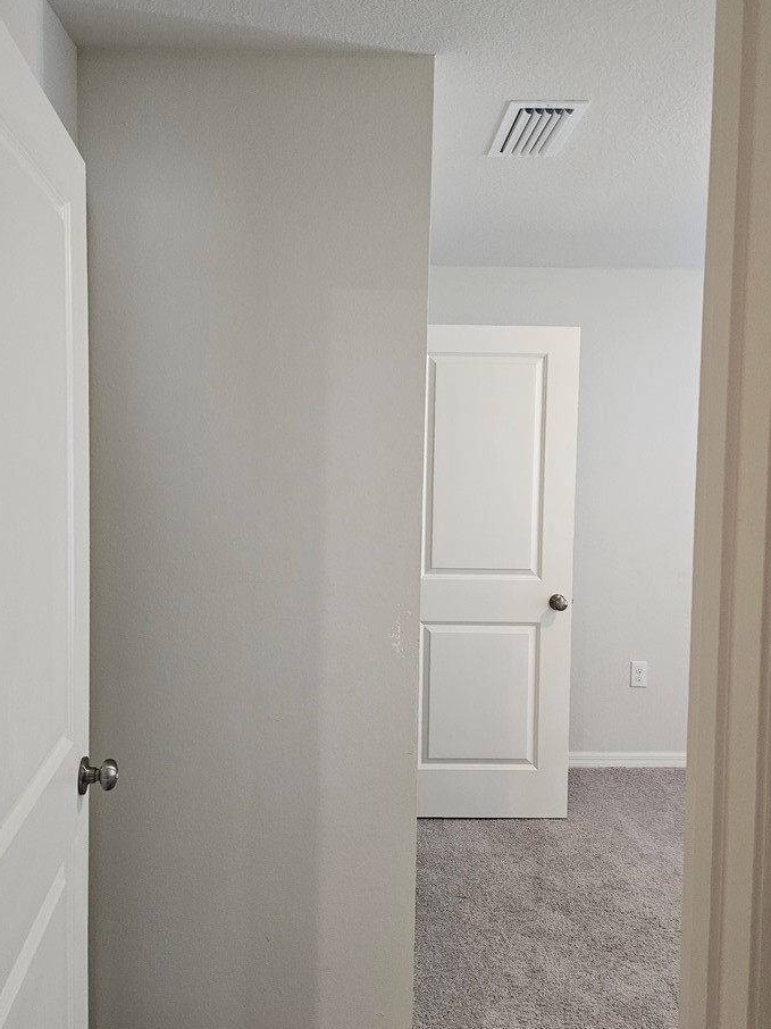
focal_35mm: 26
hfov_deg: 53.0
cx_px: 355
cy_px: 504
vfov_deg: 67.3
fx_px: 772
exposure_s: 1/120
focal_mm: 5.4
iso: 800
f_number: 1.8
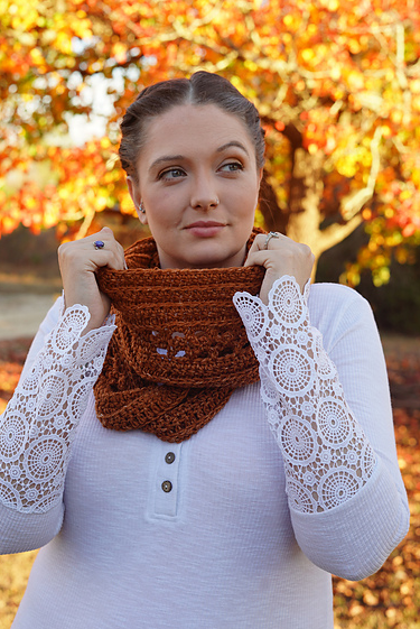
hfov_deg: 23.8
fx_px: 996
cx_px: 216
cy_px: 304
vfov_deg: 35.0
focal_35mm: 57
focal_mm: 50
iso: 200
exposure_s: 1/125
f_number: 5
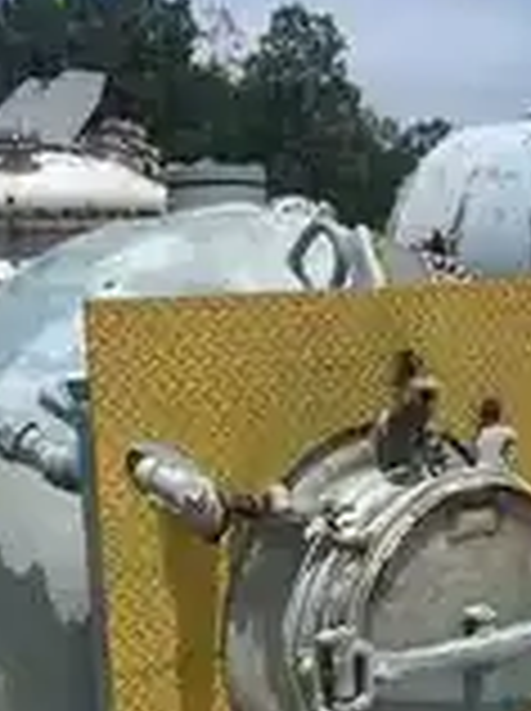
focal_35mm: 66
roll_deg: +2.8
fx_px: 1354
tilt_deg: -19.0
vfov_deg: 26.0
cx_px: 274
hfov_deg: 22.2
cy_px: 873
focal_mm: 5.1
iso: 50
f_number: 1.6
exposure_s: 1/4651
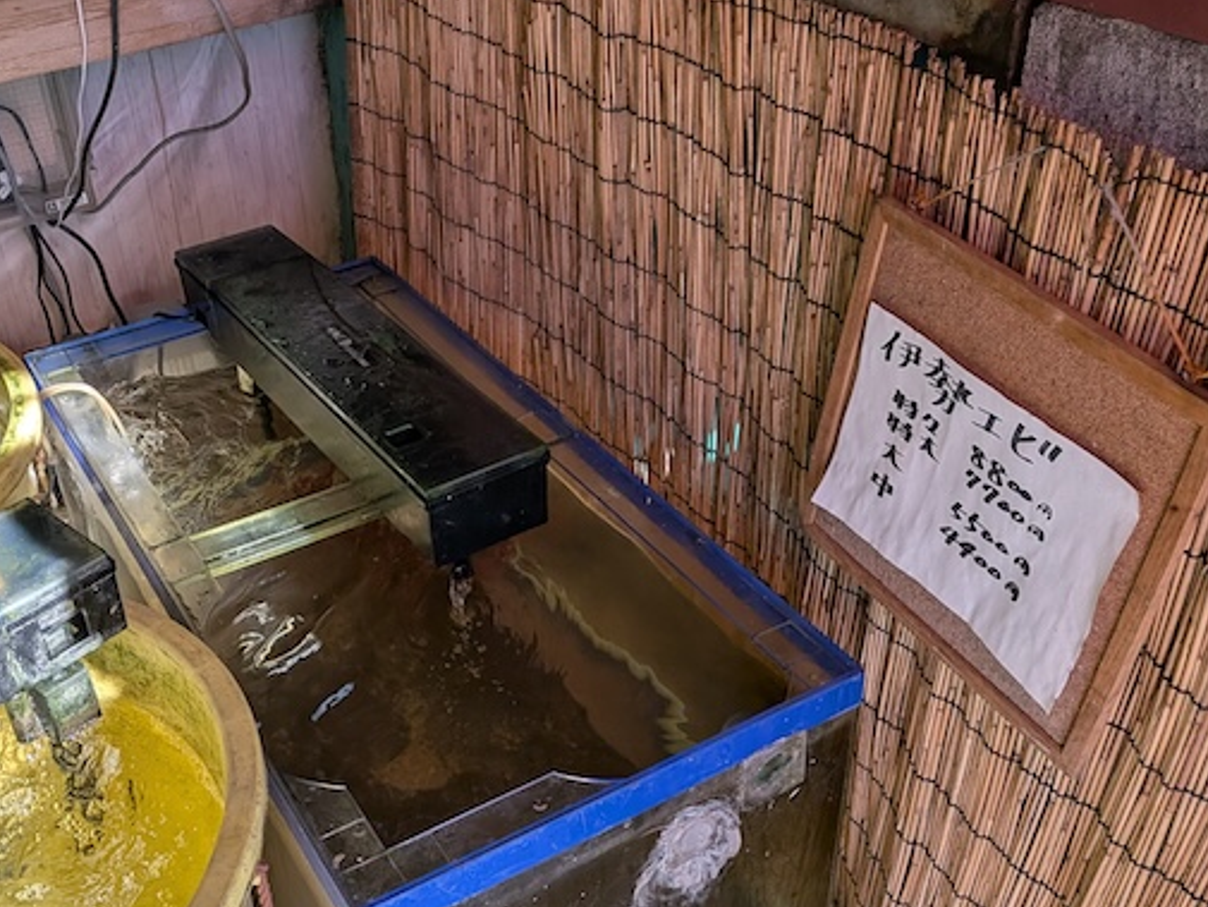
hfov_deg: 48.7
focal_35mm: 38
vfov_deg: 37.7
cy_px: 462
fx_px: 1326
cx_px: 486
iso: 28
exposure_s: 1/402
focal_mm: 4.53
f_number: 1.7
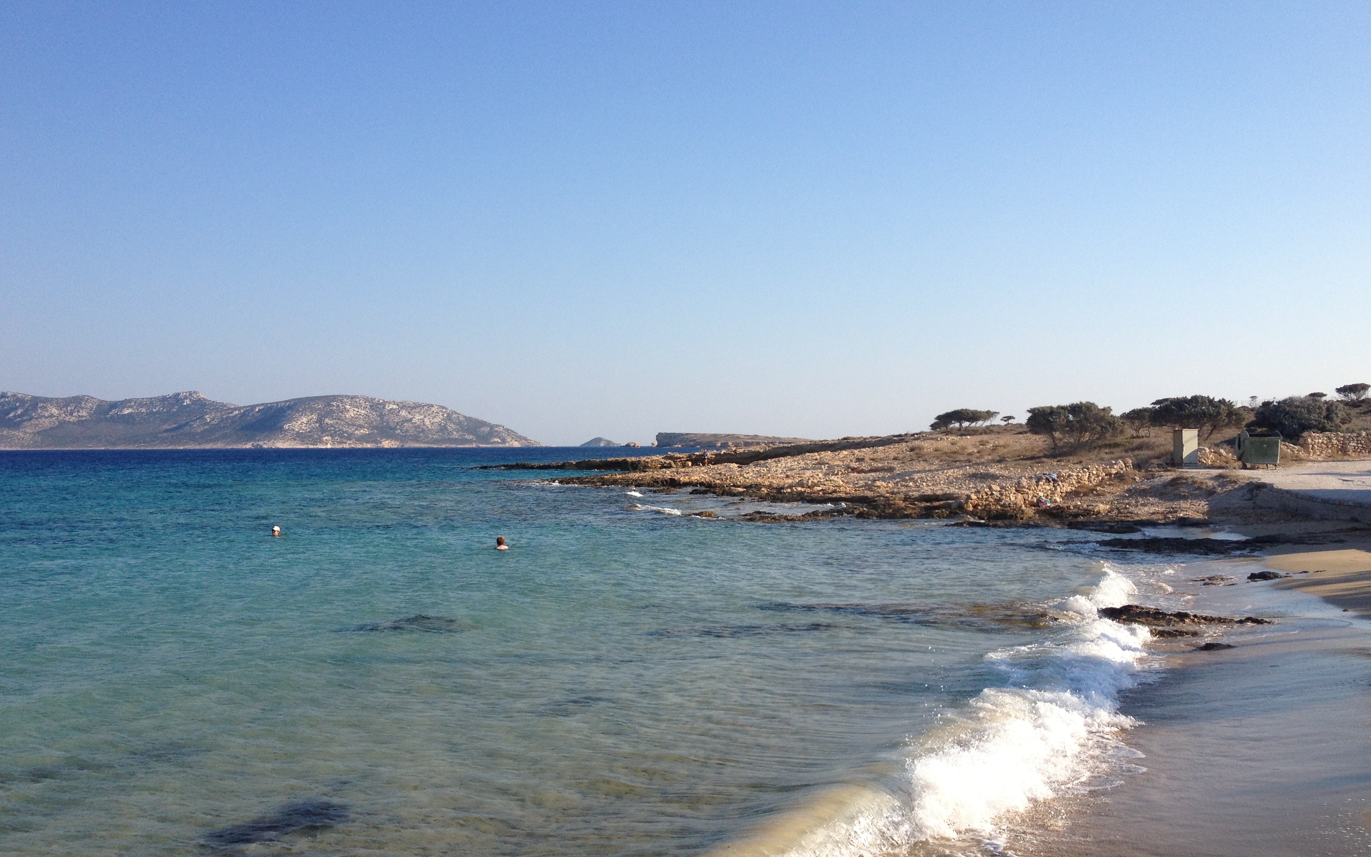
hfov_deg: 51.5
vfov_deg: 33.6
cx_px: 692
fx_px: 1420
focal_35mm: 38
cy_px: 458
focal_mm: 4.28
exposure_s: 1/1623
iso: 50
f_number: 2.4
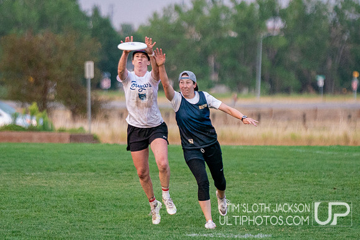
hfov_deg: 4.9
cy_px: 87
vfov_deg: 3.3
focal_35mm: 422
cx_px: 179
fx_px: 4218
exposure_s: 1/4000
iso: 2500
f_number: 2.8
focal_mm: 200
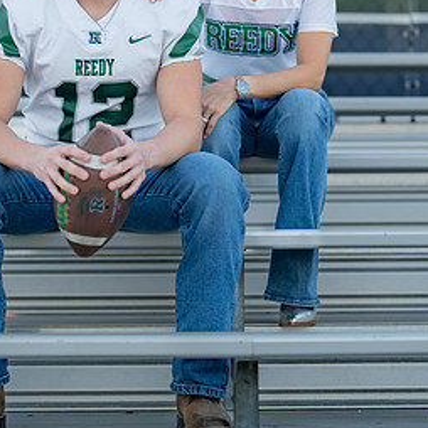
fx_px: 1623
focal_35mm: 116
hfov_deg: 15.0
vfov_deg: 15.0
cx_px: 202
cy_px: 101
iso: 100
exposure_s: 1/1250
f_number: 1.2
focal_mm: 50
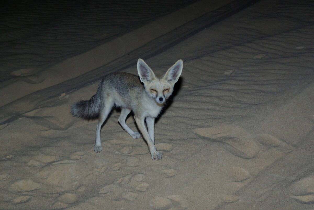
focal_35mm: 75
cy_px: 105
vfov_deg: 18.2
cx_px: 157
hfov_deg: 27.0
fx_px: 655
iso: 400
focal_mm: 50
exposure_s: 1/60
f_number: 6.7
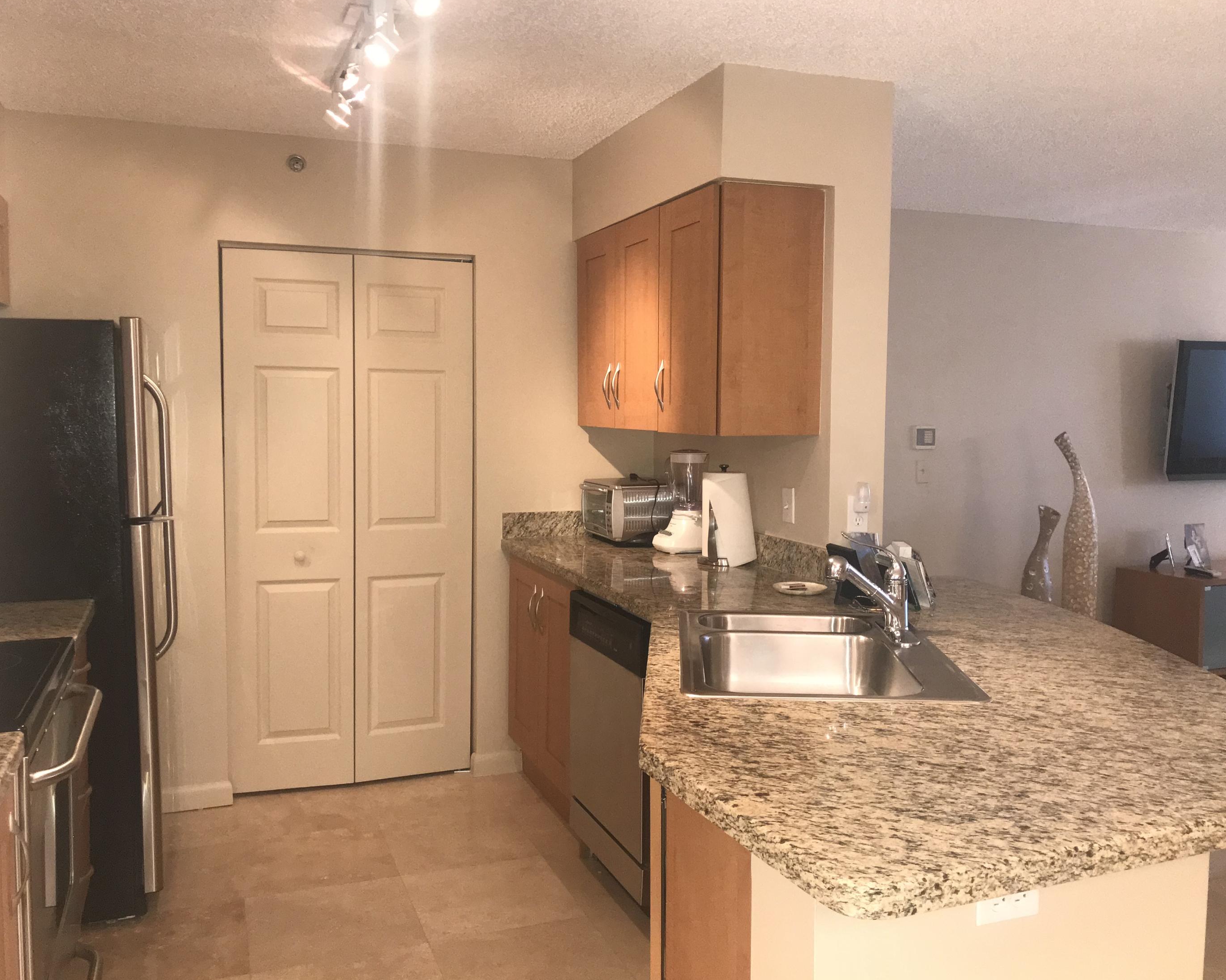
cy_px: 483
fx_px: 1088
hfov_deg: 58.8
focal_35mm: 30
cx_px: 615
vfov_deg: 48.5
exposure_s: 1/30
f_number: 1.8
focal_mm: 3.99
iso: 100
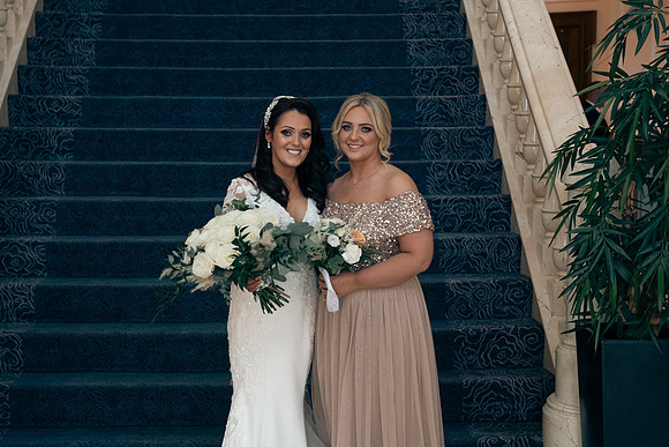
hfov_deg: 28.1
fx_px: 1337
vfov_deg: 18.9
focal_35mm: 72
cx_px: 334
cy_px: 224
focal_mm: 70
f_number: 5.6
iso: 1250
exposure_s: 1/125
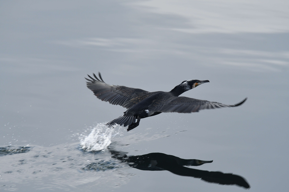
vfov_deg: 1.5
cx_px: 144
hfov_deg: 2.3
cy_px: 96
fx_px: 7224
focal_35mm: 900
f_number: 6.3
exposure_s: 1/500
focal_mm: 600
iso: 320
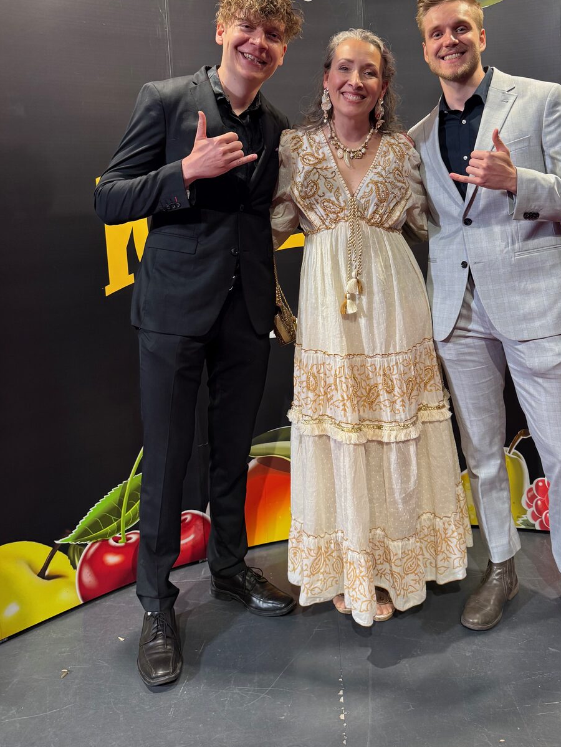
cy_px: 284
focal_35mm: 32
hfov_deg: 43.9
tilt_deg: -6.1
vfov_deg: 56.2
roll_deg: +3.7
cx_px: 343
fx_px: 691
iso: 200
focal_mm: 6.76
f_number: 1.78
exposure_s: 1/60
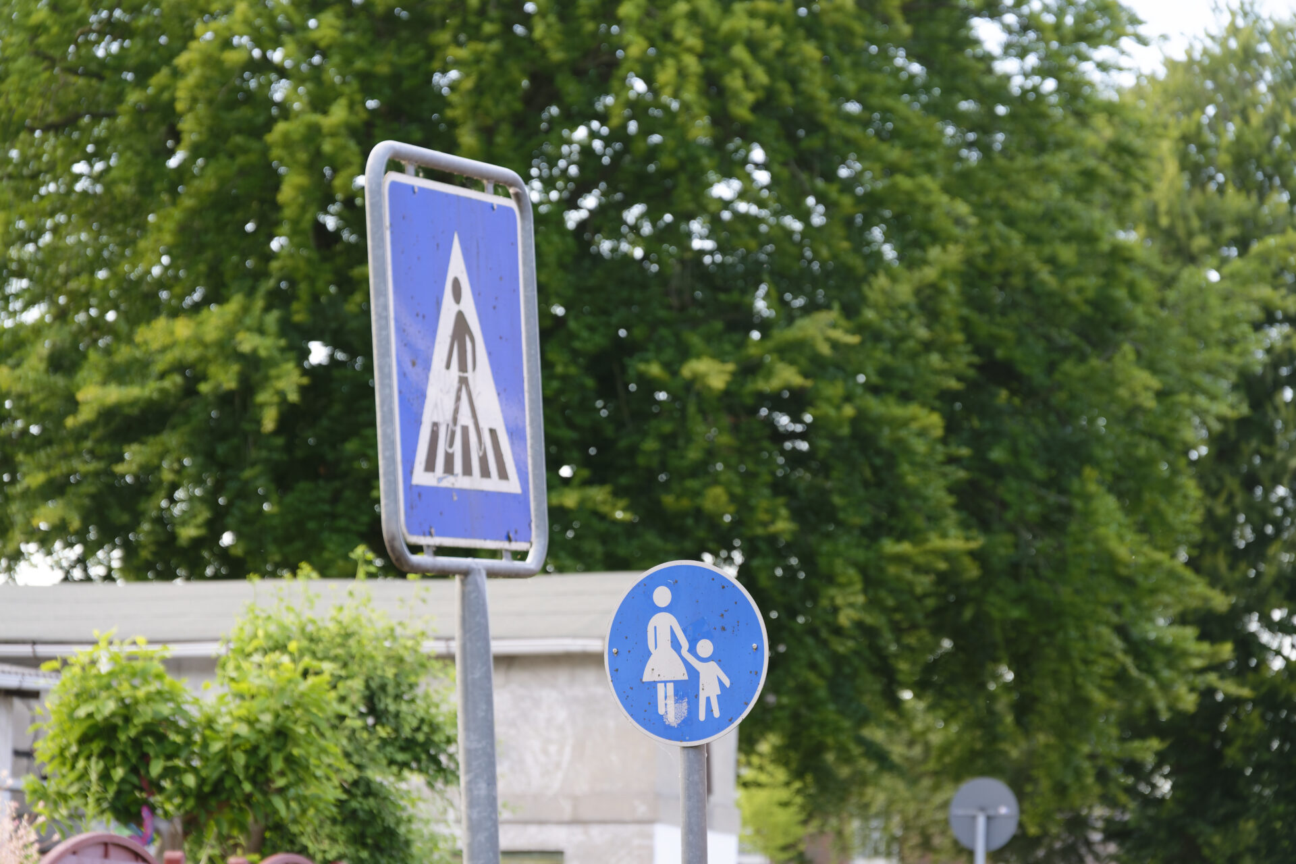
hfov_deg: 14.7
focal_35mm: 140
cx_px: 648
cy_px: 432
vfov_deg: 9.8
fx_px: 5040
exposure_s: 1/200
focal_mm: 140
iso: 720
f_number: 6.3
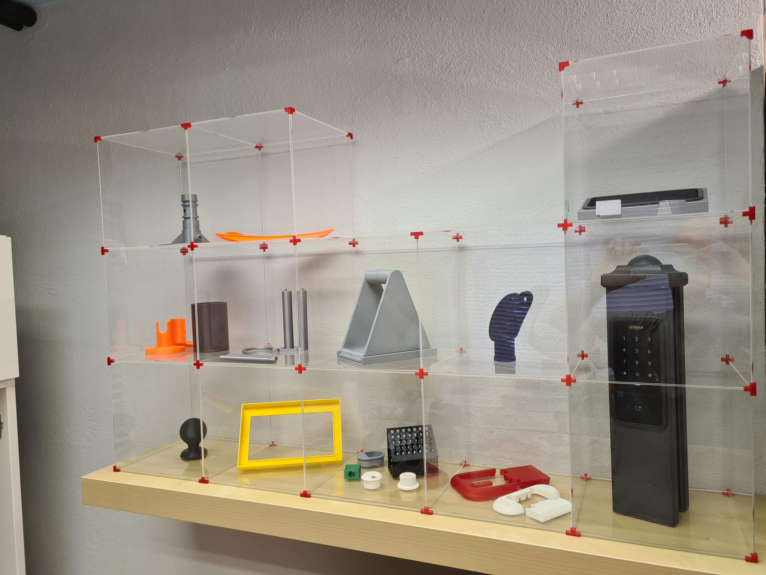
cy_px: 288
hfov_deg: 67.3
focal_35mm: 26
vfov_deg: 53.1
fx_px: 575
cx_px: 383
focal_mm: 5.4
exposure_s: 1/50
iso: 80
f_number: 1.8
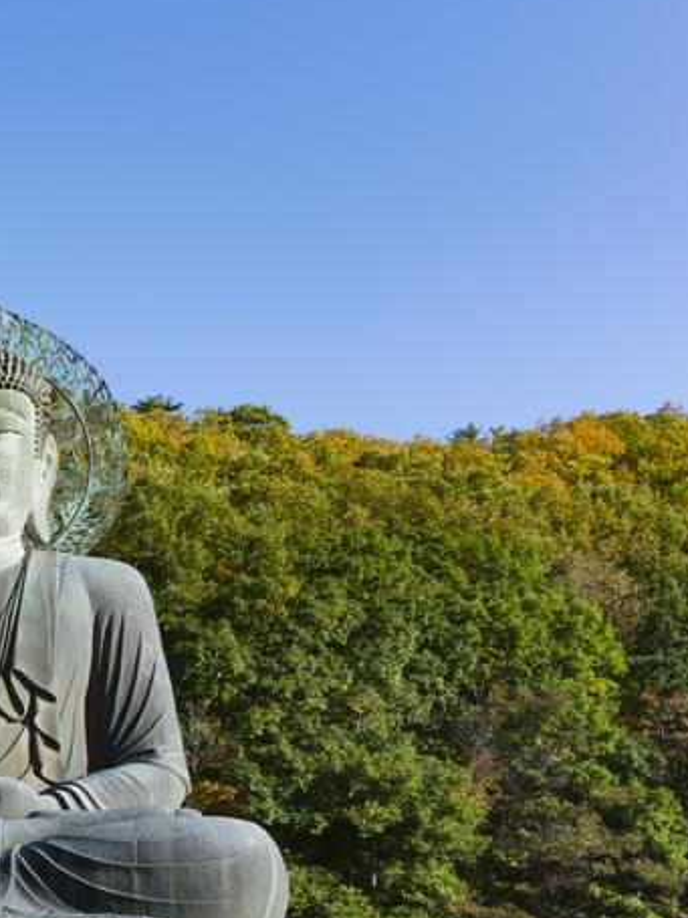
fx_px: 1589
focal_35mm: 60
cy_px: 575
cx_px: -36
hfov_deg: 23.2
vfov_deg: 32.1
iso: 100
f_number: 10
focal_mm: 21
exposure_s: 1/80
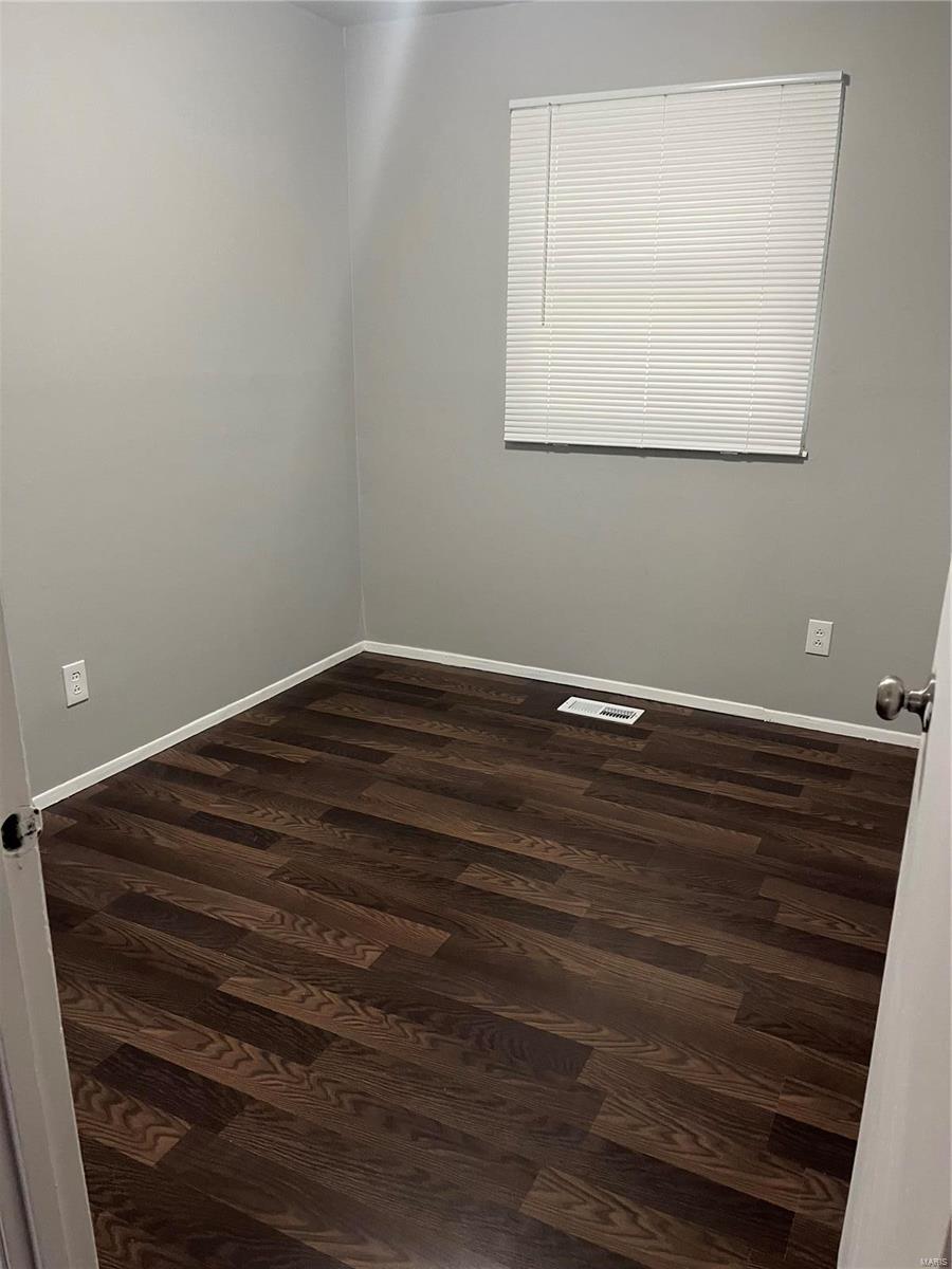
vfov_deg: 67.3
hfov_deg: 53.1
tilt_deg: -14.1
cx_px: 476
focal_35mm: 26
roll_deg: -0.2
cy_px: 634
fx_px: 953
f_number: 1.6
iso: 250
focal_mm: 5.1
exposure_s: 1/60
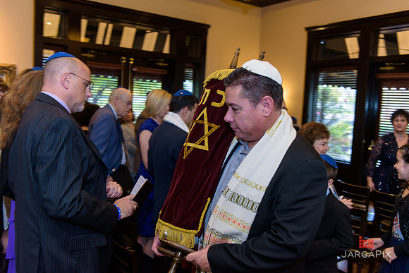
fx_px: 386
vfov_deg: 38.9
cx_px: 204
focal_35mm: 34
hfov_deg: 55.8
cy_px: 136
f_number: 3.2
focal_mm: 34
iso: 1250
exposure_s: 1/125
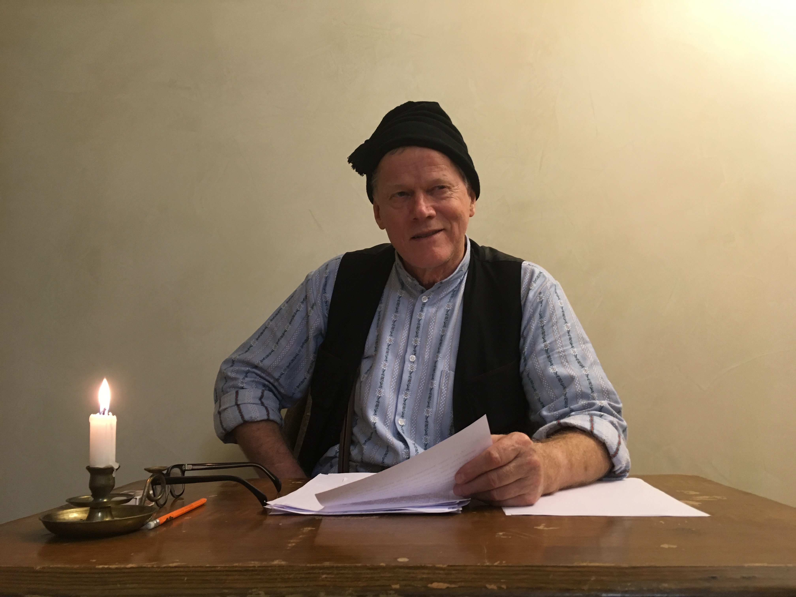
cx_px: 398
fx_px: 667
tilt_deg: +6.8
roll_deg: +0.9
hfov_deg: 61.7
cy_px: 298
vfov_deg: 48.2
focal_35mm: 29
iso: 160
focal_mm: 4.15
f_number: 2.2
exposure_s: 1/33
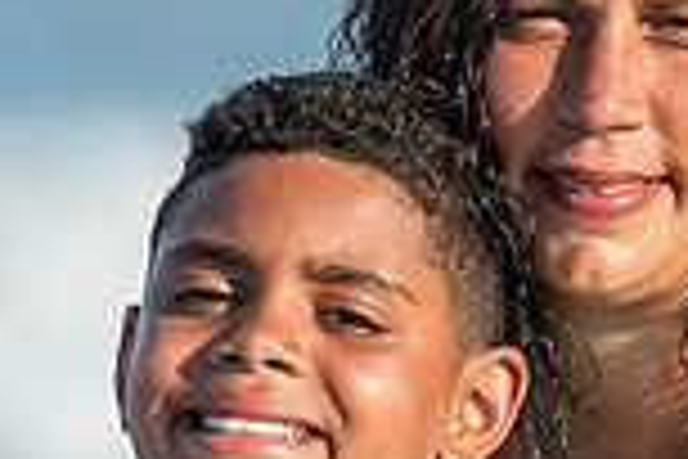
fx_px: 14466
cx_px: 508
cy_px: 277
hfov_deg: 2.7
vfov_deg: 1.8
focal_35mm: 757
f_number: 3.5
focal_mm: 200
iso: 250
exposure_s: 1/4000
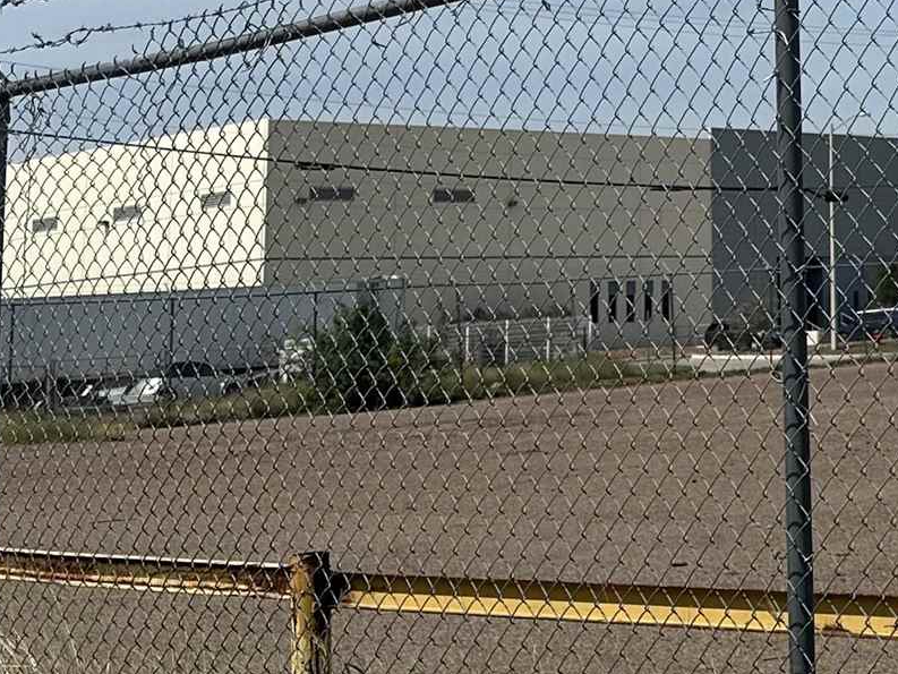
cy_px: -174
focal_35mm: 93
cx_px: 1040
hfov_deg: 20.0
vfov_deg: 15.2
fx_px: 2413
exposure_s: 1/8929
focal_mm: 6.86
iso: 80
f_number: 1.78
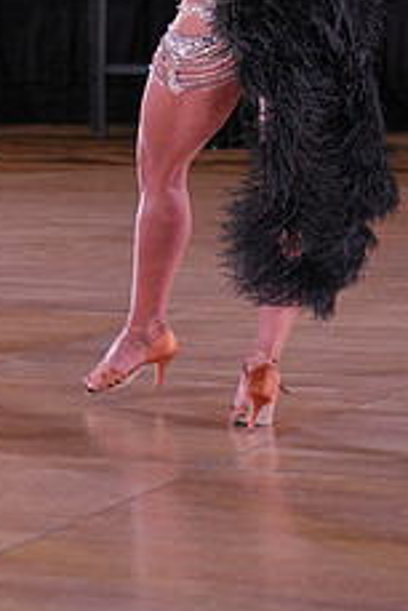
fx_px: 3446
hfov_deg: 6.8
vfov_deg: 10.0
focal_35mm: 203
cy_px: -101
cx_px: 49
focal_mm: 80
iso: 1600
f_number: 4
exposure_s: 1/400
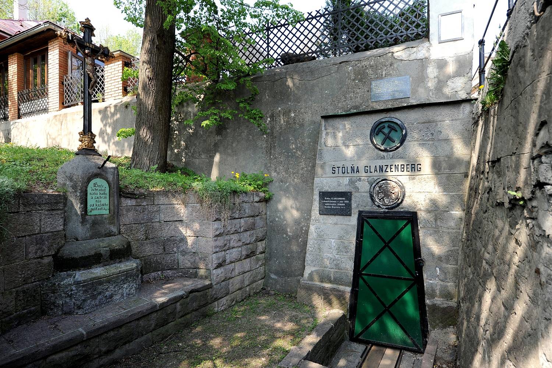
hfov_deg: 86.9
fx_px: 291
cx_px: 276
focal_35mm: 19
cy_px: 184
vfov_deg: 64.6
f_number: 7.1
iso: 400
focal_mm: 19
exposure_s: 1/200
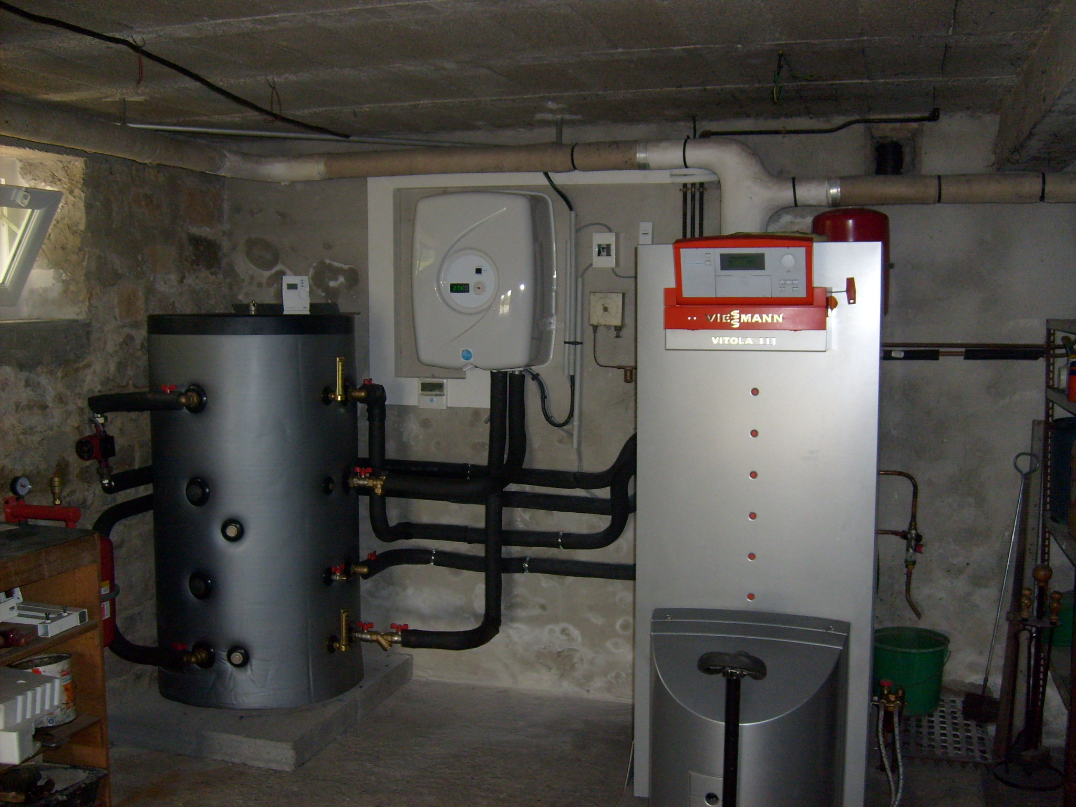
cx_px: 538
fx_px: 1088
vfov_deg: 40.7
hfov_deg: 52.6
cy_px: 404
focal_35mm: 35
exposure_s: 1/45
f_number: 2.8
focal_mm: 5.8
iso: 100
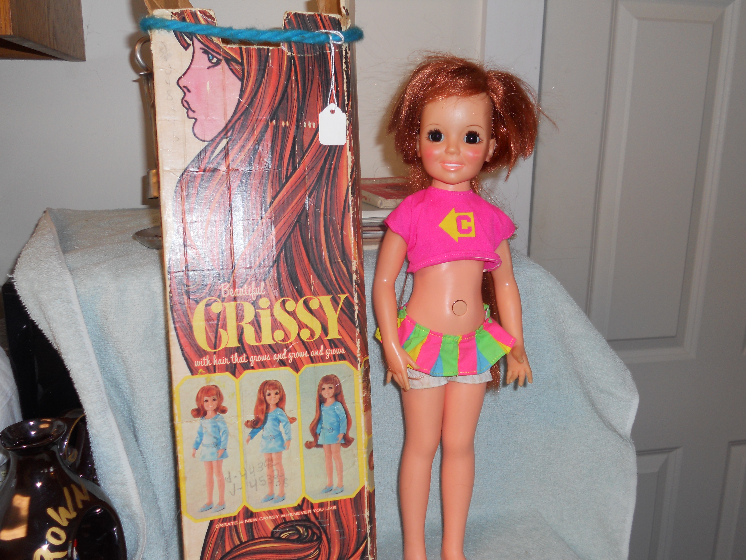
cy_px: 280
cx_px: 373
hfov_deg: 56.8
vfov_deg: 44.2
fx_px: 690
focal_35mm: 32
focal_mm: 5.8
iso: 80
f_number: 3.5
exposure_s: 1/25
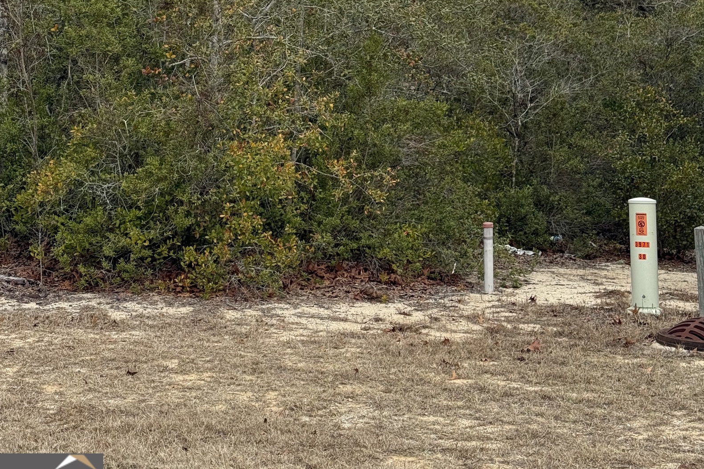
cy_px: -10
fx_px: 1427
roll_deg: -0.8
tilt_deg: +6.4
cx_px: 335
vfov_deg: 18.2
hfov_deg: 27.7
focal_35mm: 73
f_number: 1.78
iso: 64
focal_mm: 6.76
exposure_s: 1/3534
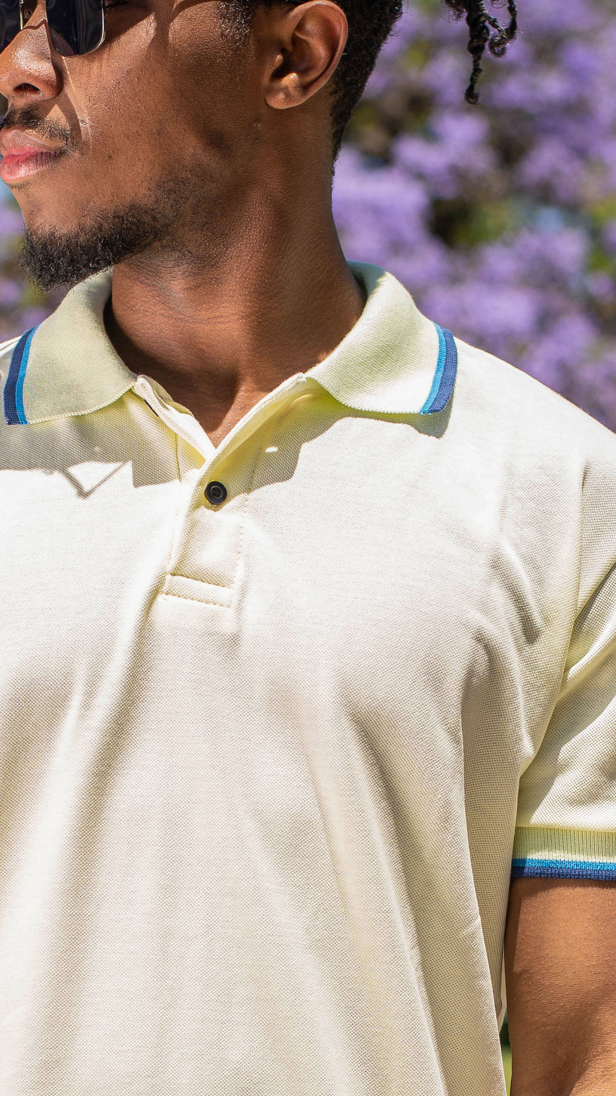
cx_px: 219
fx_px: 3544
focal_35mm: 122
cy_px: 785
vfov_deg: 17.5
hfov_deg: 9.9
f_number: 3.5
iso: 160
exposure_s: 1/1600
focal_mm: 50
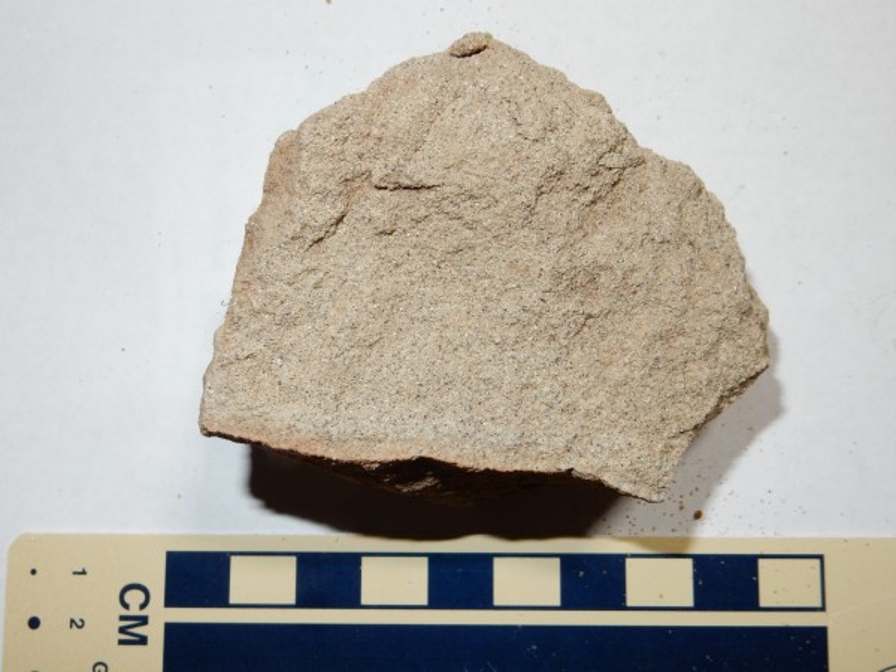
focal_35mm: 36
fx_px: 932
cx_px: 448
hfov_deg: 51.4
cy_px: 336
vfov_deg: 39.7
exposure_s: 1/30
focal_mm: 6.4
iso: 200
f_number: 5.6
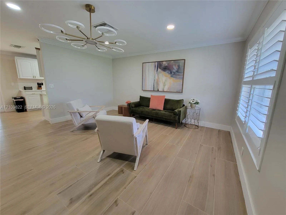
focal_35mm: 13
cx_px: 143
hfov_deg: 106.2
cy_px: 108
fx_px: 107
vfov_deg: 89.9
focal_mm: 2.2
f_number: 2.2
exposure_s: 1/60
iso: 200
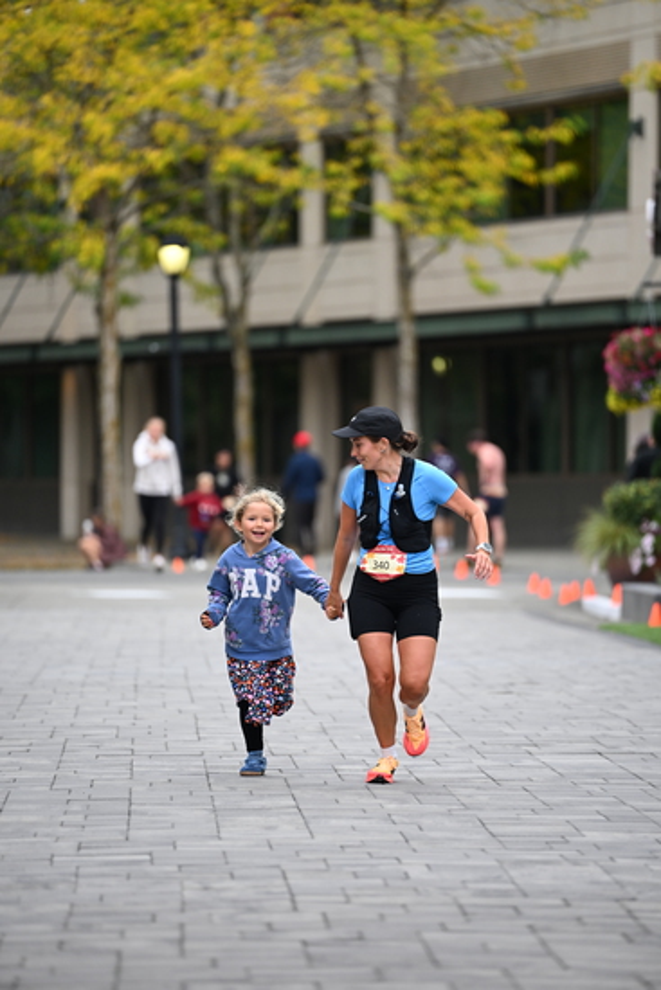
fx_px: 5504
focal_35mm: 200
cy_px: 495
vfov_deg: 10.3
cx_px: 330
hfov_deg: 6.9
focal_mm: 200
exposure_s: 1/2000
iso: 640
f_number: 2.8
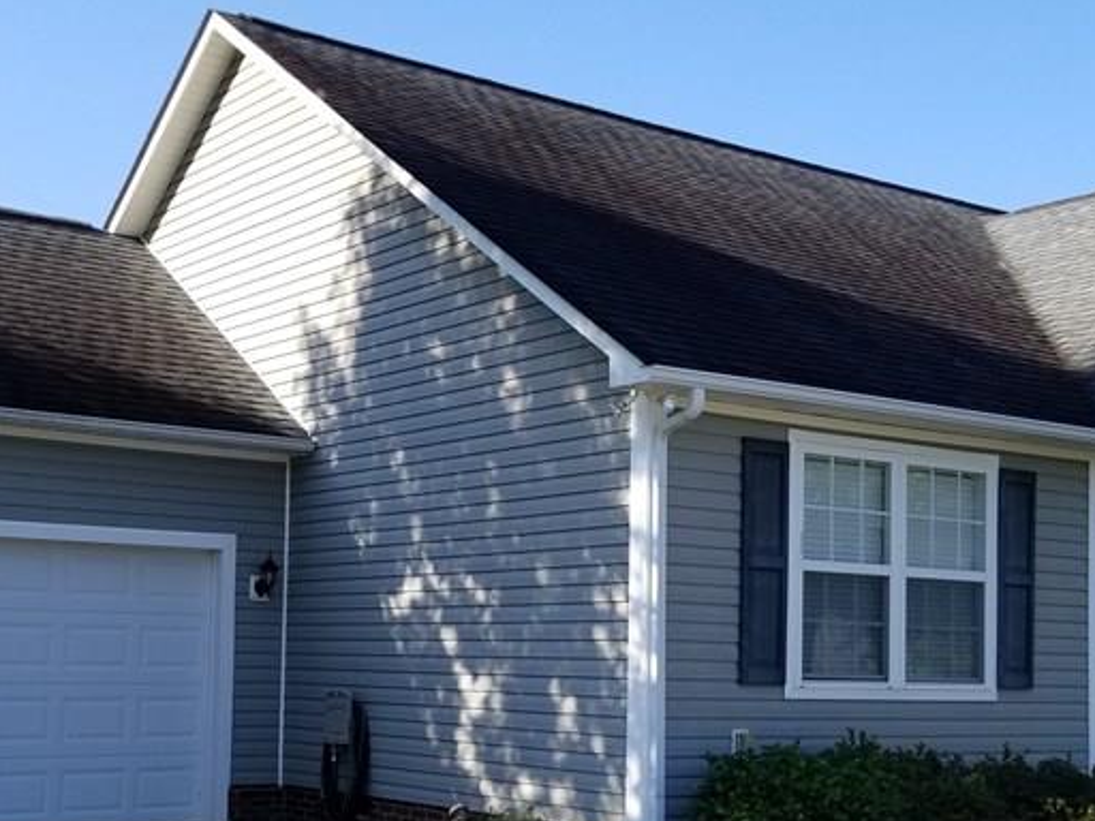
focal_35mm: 52
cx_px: 458
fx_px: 1645
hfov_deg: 36.7
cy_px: 641
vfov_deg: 27.5
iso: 50
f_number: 1.7
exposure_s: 1/1260
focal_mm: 4.25
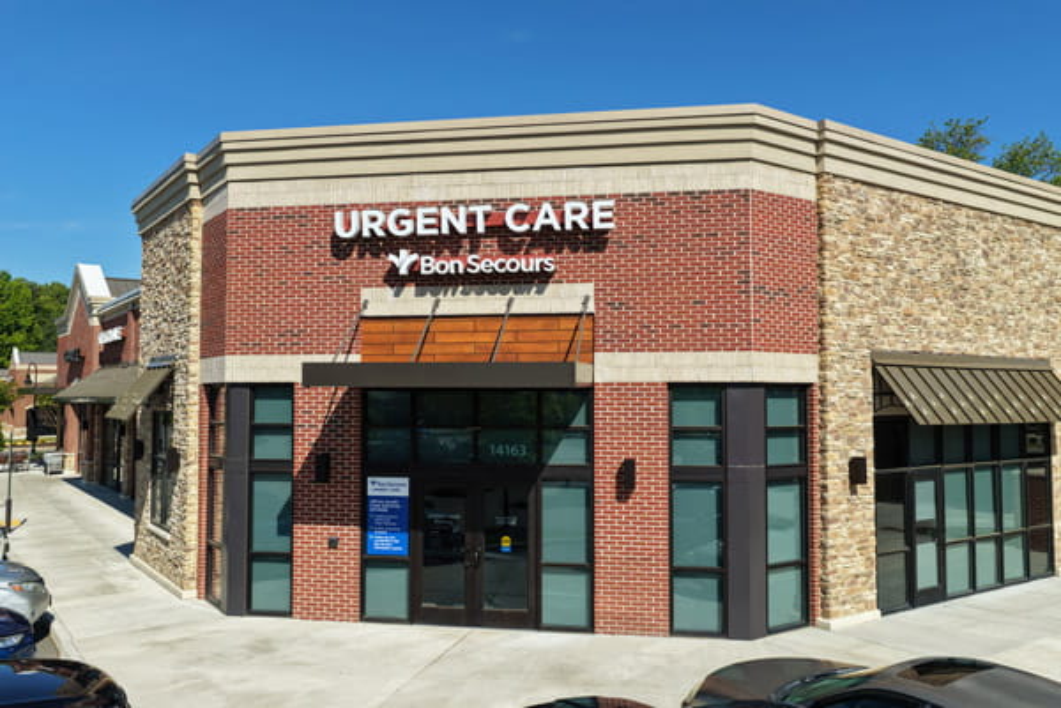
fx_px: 825
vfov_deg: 46.4
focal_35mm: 28
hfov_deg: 65.5
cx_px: 530
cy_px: 354
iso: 160
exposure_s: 1/2500
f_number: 2.8
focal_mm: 14.45
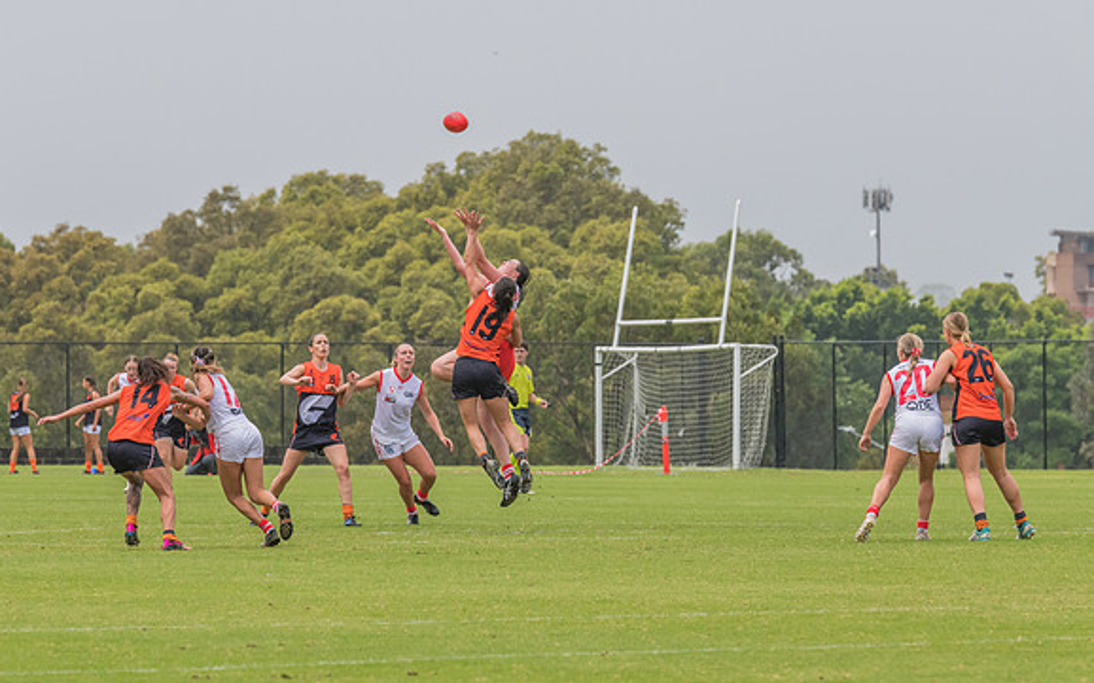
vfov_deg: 3.6
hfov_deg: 5.8
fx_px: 10851
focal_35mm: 364
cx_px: 516
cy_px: 337
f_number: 10
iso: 800
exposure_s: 1/1250
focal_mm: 300
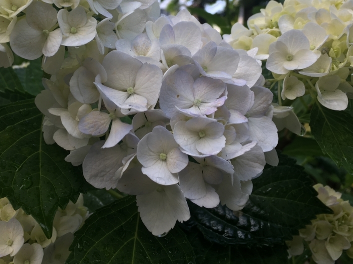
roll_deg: +3.6
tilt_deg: +23.3
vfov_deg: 33.9
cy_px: 80
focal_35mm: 42
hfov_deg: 44.8
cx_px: 162
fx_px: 428
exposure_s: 1/364
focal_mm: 4.15
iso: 25
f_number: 2.2
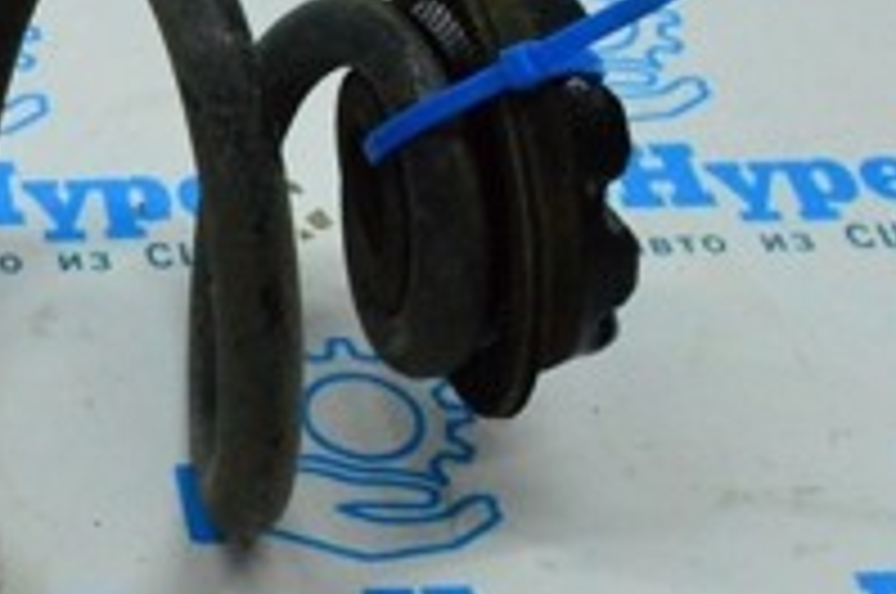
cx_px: -410
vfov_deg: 11.7
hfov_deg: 16.3
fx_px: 2882
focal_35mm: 116
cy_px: 115
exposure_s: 1/640
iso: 6400
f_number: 6.3
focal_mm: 24
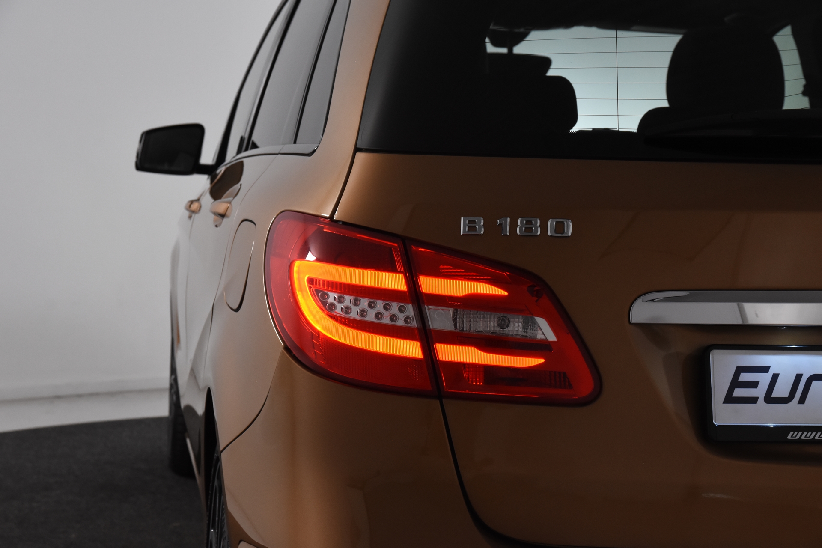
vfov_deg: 17.5
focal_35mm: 78
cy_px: 274
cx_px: 411
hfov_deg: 26.0
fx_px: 1781
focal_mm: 52
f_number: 7.1
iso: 1600
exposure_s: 1/80
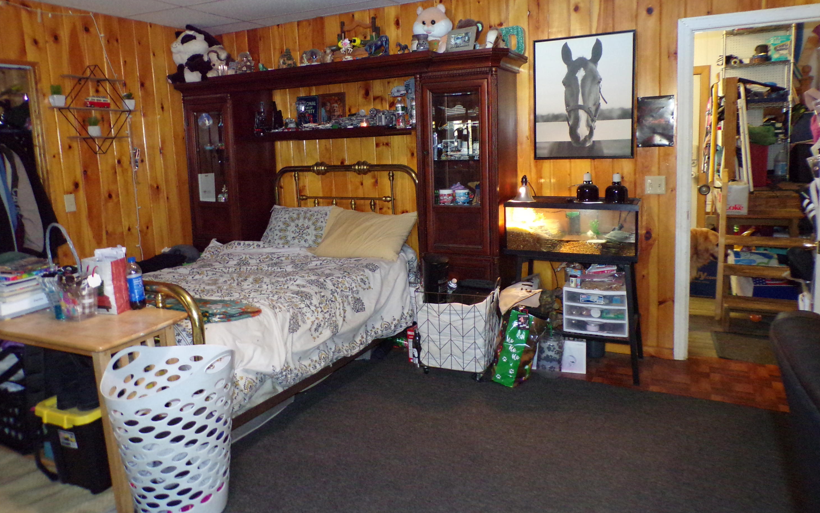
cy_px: 206
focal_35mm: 26
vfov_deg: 47.3
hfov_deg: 70.4
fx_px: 581
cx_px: 402
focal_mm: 4.3
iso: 575
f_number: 3
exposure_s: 1/34
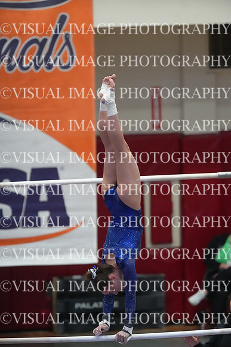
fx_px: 2886
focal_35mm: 300
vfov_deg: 6.9
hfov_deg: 4.6
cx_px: 116
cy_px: 174
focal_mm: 300
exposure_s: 1/1600
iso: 20000
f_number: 3.5
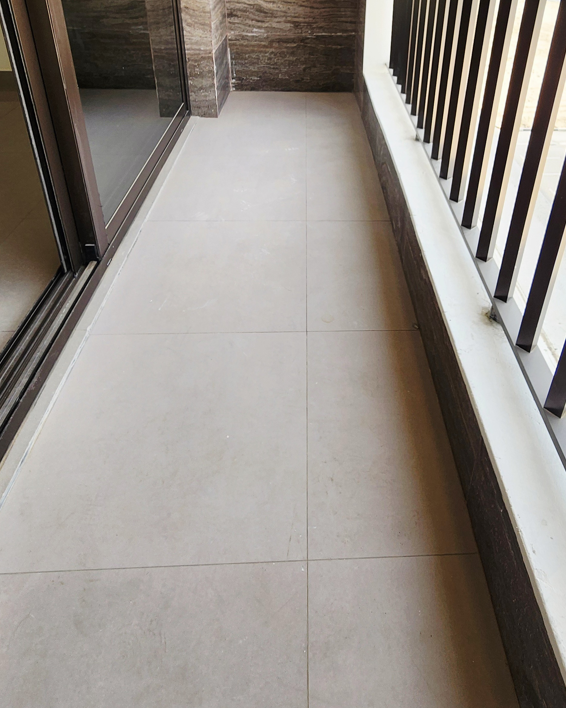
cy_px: 172
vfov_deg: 67.7
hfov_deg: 60.2
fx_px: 482
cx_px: 349
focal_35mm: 23
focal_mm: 2.2
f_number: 2.2
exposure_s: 1/370
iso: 50
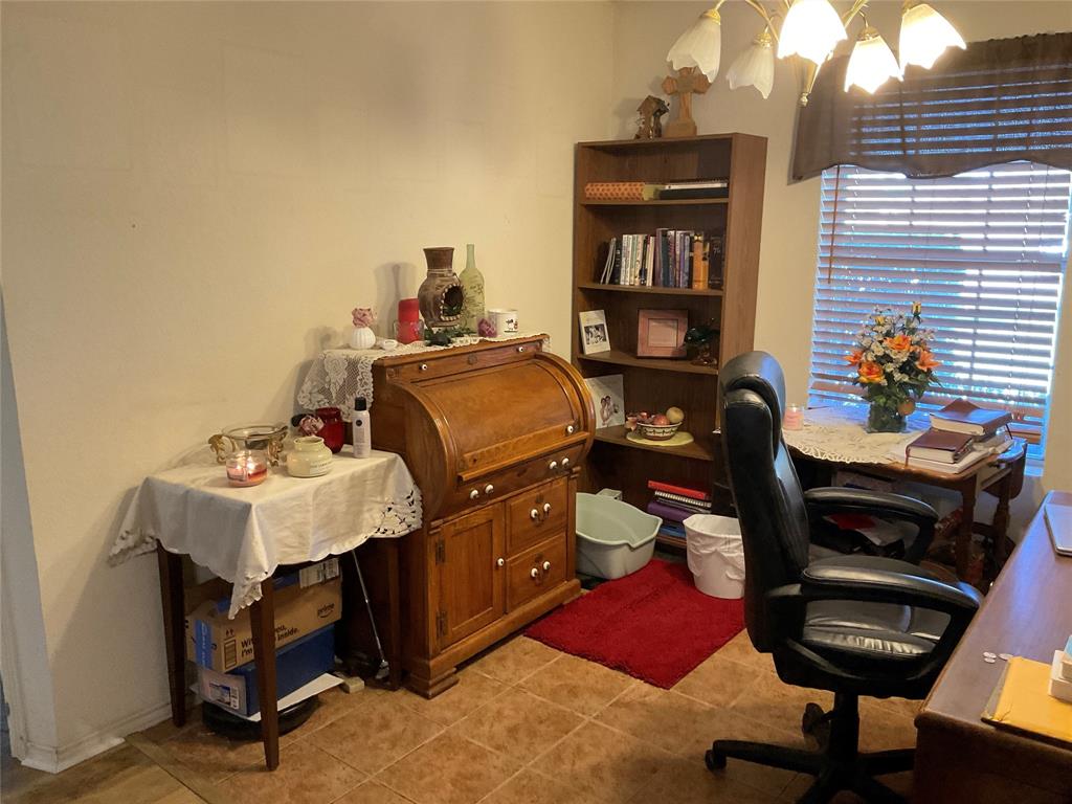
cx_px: 536
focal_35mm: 29
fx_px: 898
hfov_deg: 61.7
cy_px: 402
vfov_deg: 48.2
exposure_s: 1/60
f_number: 1.8
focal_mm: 3
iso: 200
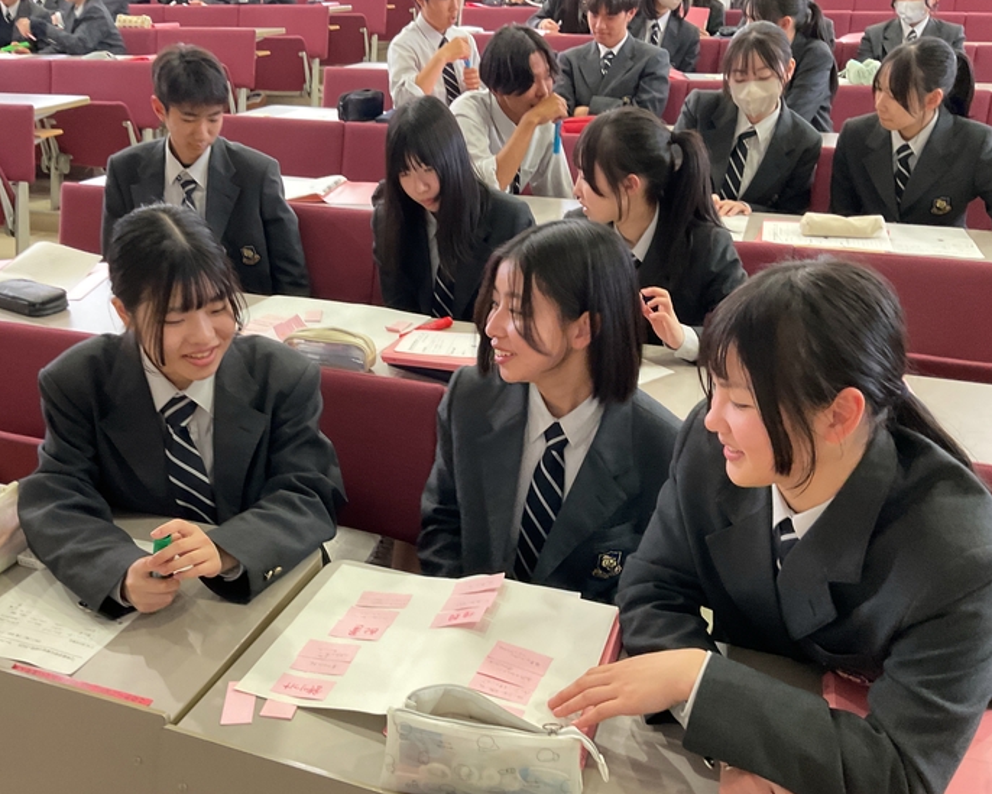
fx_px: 969
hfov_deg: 54.2
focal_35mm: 33
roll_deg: -0.4
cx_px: 463
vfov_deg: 44.5
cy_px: 430
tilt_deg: -27.0
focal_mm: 3
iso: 250
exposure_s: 1/40
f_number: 1.8
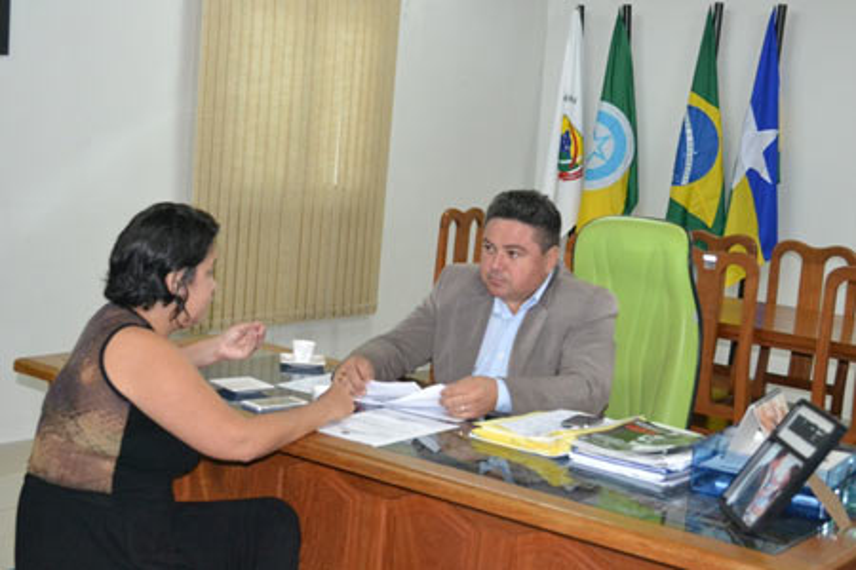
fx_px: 1213
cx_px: 428
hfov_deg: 38.9
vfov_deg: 26.5
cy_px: 285
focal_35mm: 51
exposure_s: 1/60
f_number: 5
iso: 3200
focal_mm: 34
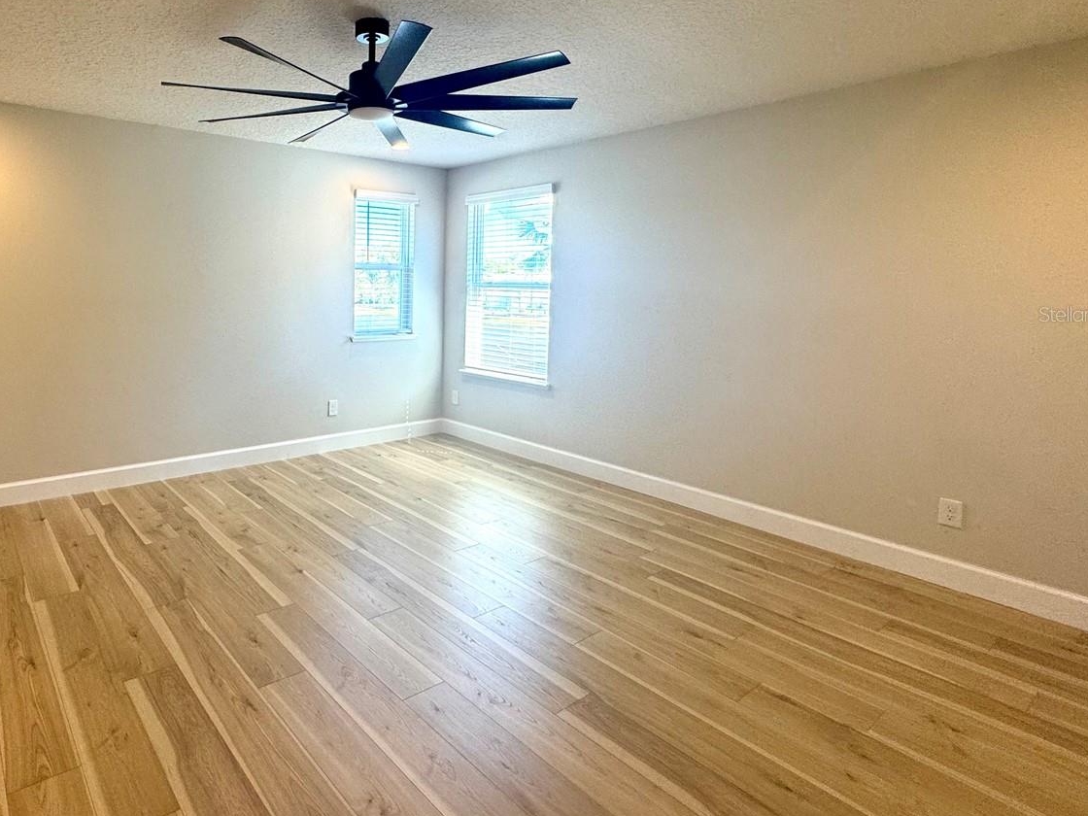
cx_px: 354
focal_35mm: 20
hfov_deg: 78.8
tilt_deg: -3.2
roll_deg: -0.9
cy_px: 314
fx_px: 629
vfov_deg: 65.1
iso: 100
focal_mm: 2.22
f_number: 2.2
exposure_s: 1/120
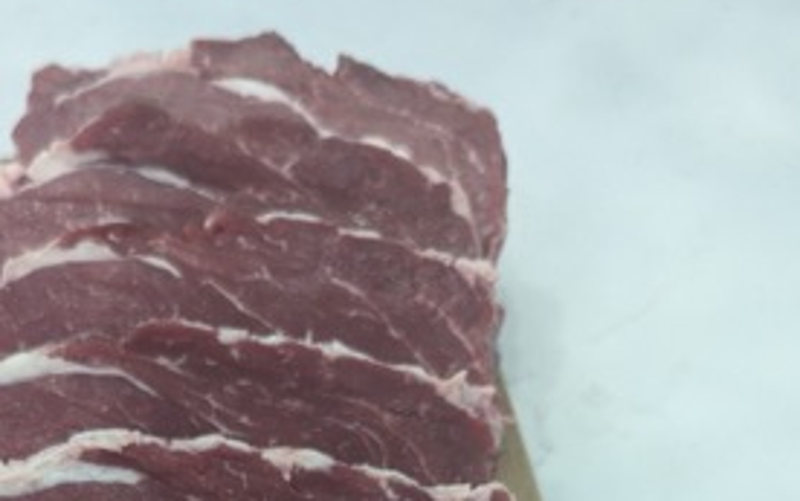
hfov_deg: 33.7
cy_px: 791
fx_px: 1287
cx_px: 186
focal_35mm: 59
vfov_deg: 18.9
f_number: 1.85
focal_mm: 6.81
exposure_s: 1/120
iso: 173
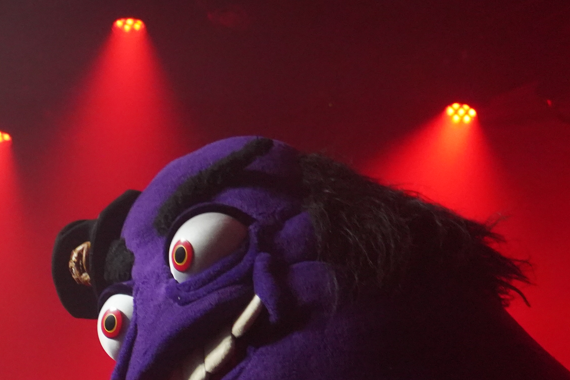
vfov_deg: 12.7
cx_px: -117
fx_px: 1647
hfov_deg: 18.6
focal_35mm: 104
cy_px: 503
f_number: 4
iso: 10000
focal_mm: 39
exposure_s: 1/160
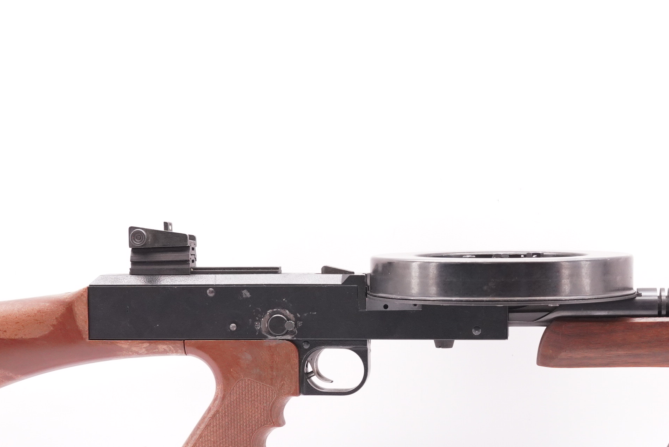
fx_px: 1487
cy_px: 339
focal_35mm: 80
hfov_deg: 25.3
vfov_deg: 17.0
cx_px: 403
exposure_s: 1/125
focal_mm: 24
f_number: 5.6
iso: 1250
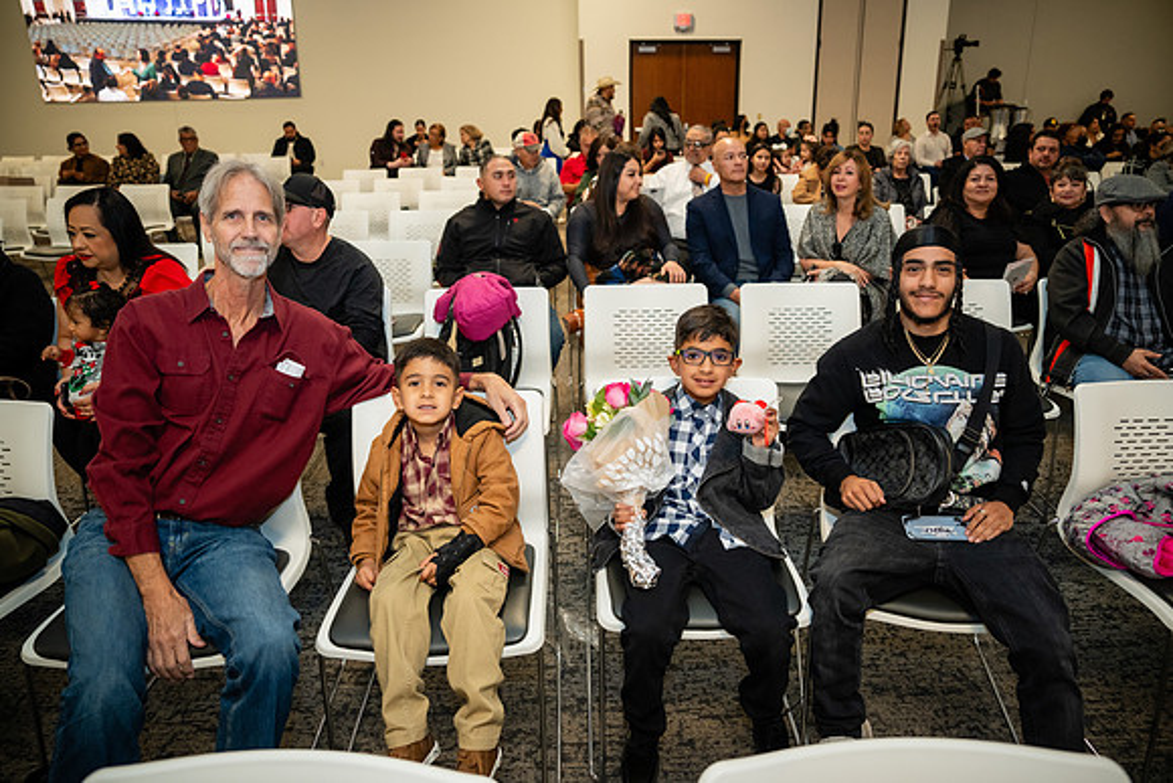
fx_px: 804
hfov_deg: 72.2
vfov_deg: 51.9
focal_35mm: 25
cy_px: 392
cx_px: 596
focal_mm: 24
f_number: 2.8
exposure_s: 1/160
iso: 2000
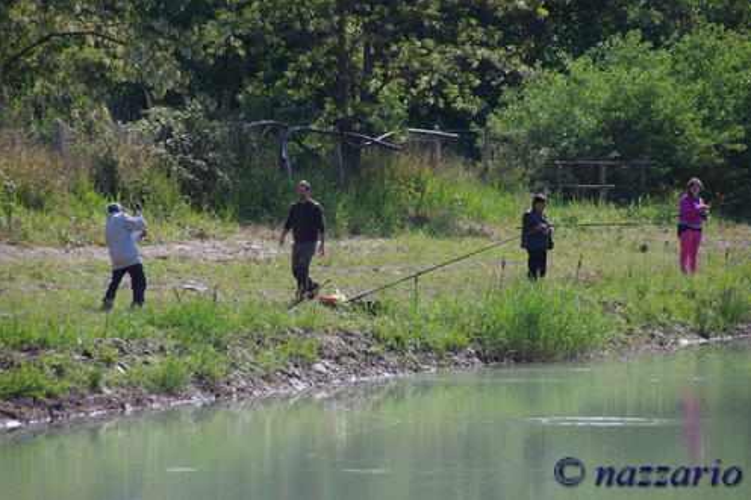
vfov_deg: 3.6
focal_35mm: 378
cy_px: 251
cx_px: 376
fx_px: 7880
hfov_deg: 5.5
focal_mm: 250
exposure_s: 1/500
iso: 400
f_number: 8
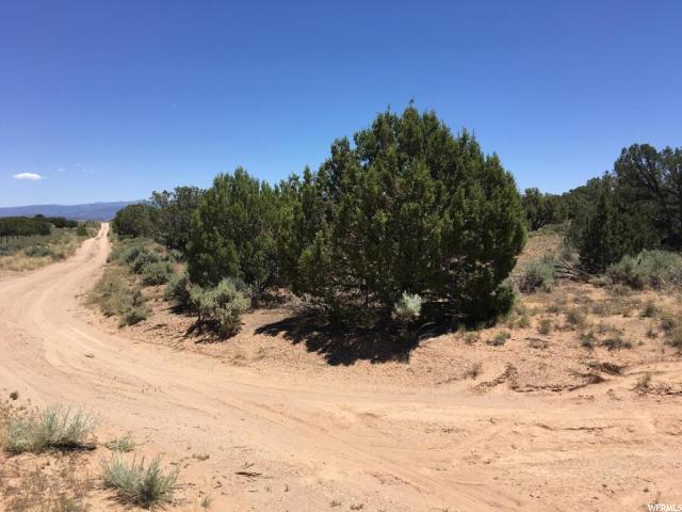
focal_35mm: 29
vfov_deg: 48.2
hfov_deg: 61.7
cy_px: 256
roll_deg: -1.6
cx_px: 341
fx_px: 571
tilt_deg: -1.5
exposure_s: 1/1508
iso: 25
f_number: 2.2
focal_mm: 4.15
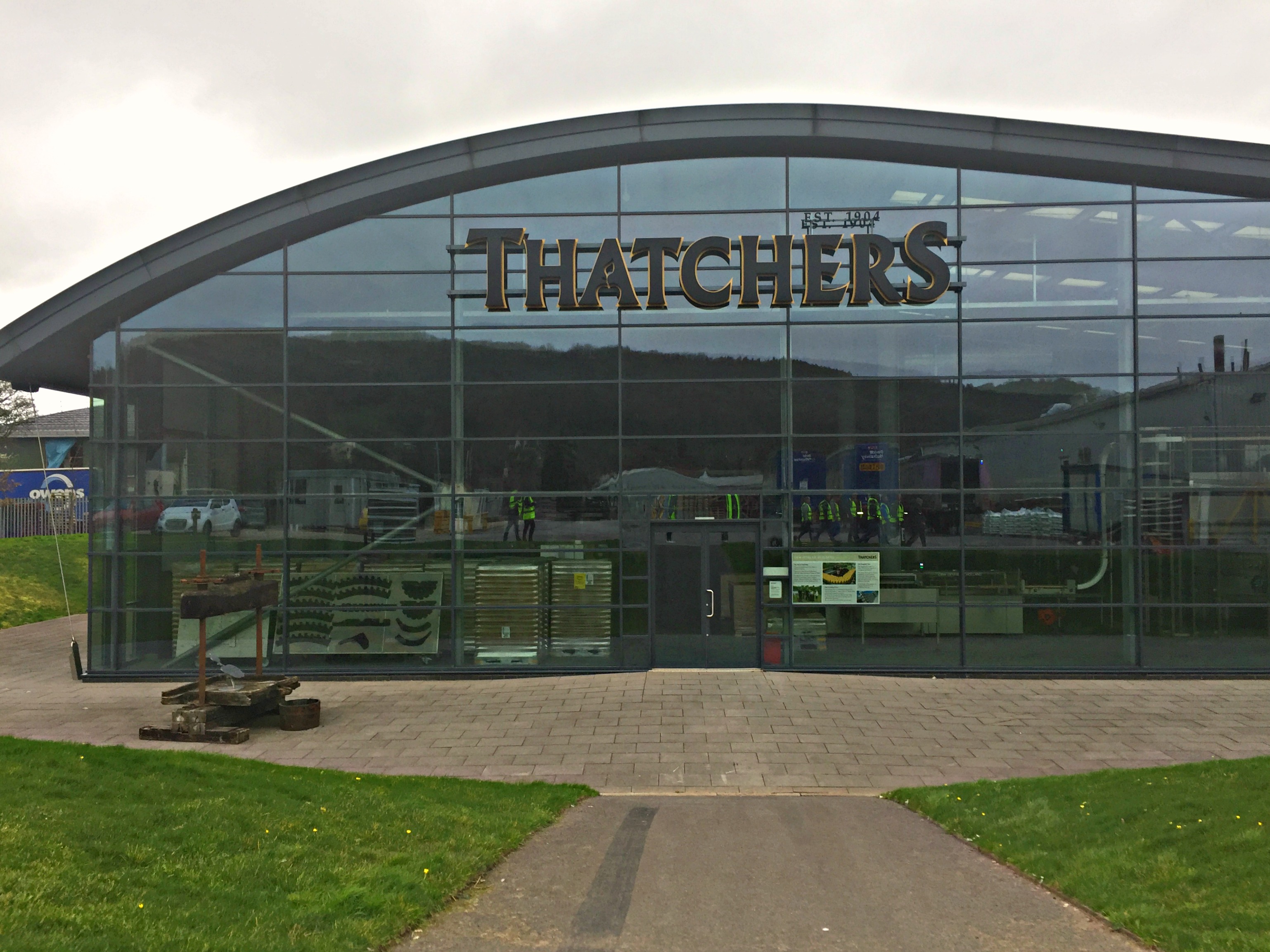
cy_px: 476
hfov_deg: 61.7
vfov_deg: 48.2
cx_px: 635
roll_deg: +0.3
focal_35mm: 29
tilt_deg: +1.6
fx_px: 1064
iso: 32
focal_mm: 4.15
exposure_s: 1/255
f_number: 2.2
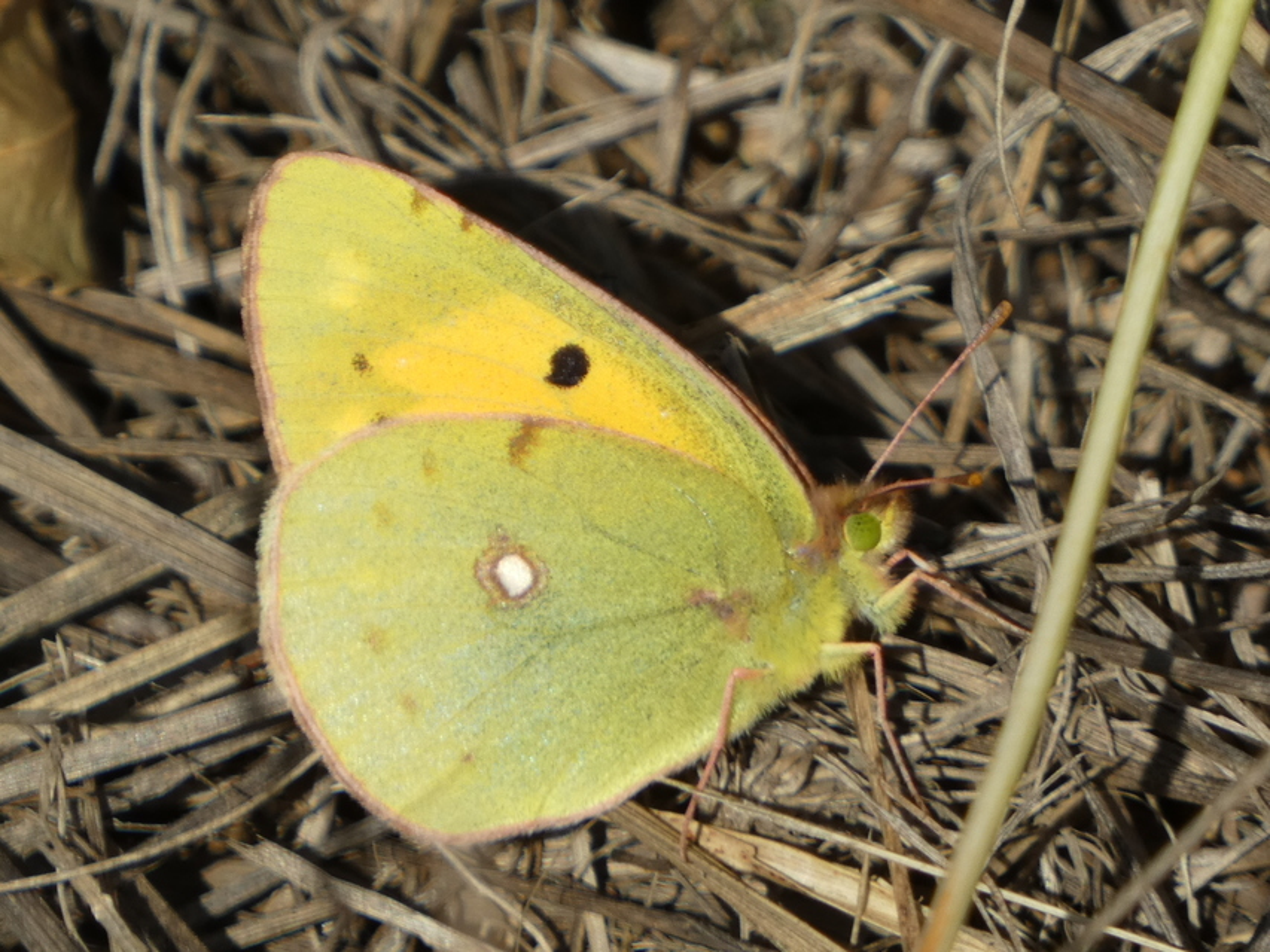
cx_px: 635
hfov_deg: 2.0
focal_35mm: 1000
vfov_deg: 1.5
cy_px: 476
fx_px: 36693
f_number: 5.6
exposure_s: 1/320
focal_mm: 179.2
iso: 80
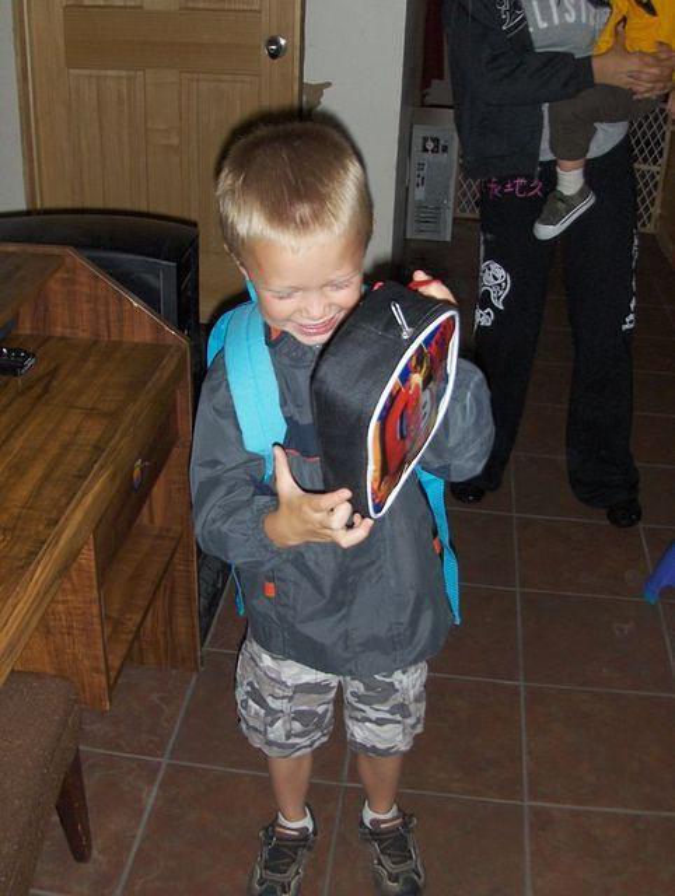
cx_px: 338
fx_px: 1063
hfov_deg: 35.2
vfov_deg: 45.7
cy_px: 448
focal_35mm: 41
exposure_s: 1/60
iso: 100
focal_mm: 6.5
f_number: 3.5
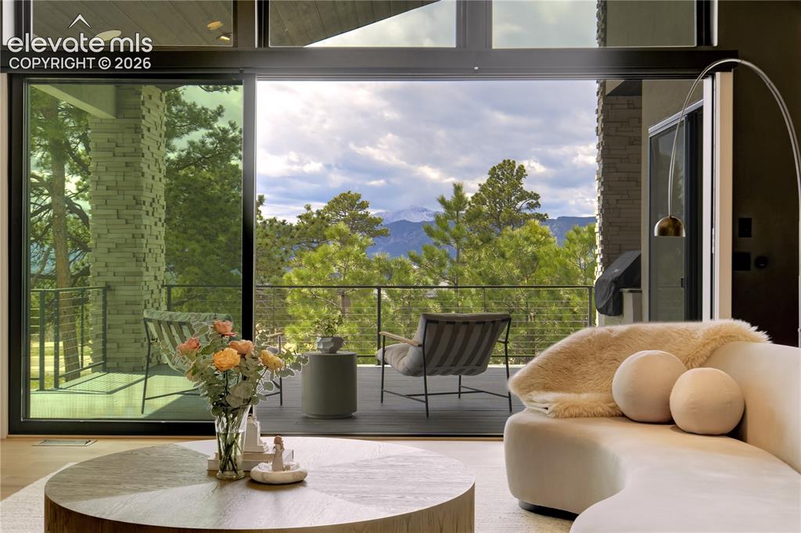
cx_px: 400
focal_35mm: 43
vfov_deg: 31.2
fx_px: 956
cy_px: 266
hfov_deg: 45.4
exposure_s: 1/320
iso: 500
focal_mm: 29
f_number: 7.1
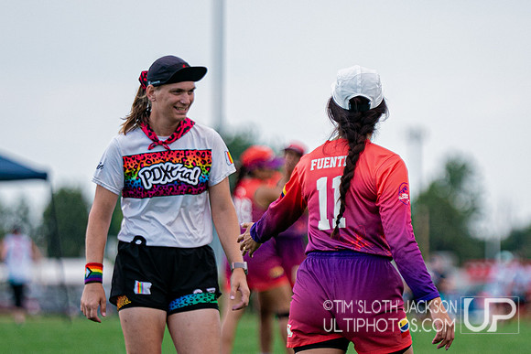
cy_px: 172
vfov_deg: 2.9
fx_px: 7053
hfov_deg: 4.3
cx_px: 381
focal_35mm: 478
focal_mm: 200
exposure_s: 1/4000
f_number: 2.8
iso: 400
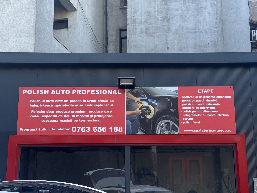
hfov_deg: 39.7
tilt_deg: +9.7
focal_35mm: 48
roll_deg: +0.1
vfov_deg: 30.3
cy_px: 96
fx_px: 356
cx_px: 128
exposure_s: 1/354
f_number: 1.78
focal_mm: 6.76
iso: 64
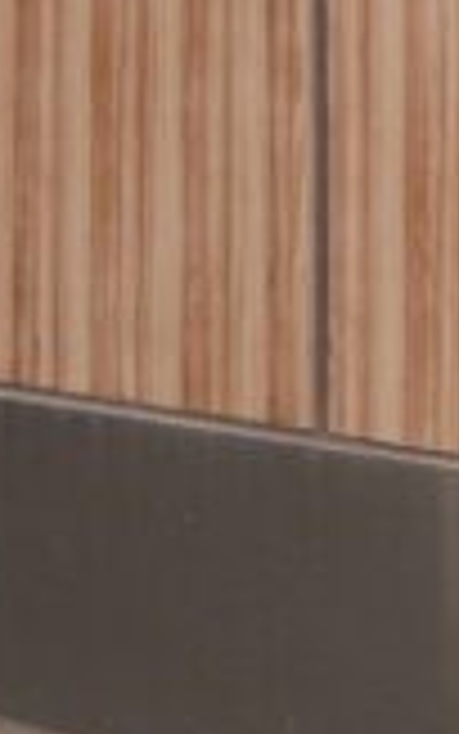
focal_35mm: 187
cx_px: -392
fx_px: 3739
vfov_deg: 10.7
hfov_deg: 6.8
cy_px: -462
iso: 200
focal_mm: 12
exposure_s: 1/200
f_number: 4.5
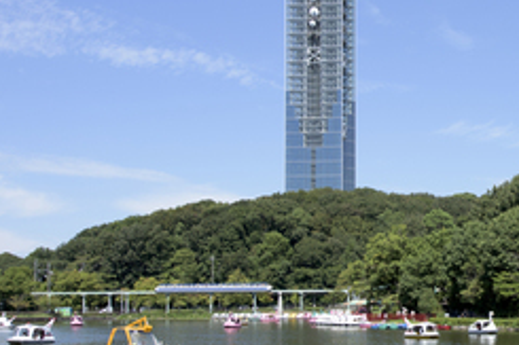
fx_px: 836
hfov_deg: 32.0
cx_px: 513
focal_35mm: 58
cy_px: 170
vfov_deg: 23.3
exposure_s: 1/500
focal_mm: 24
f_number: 5.6
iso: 90
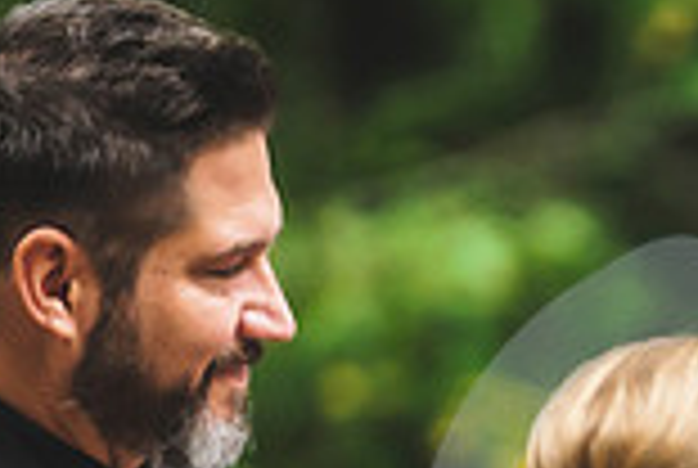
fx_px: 12685
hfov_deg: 3.1
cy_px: 637
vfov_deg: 2.1
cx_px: 1126
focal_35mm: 653
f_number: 2.8
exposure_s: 1/640
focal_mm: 175
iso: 1000
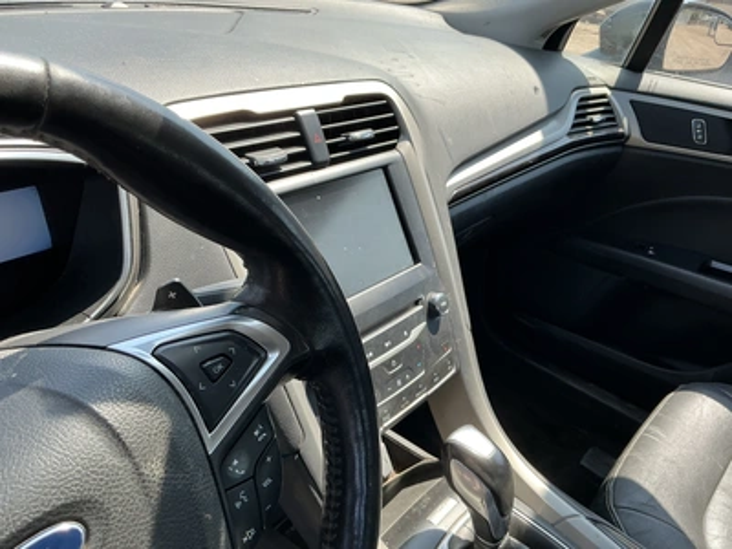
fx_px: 592
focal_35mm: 28
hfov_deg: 63.4
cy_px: 274
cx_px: 366
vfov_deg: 49.7
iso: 20
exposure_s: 1/186
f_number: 1.8
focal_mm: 3
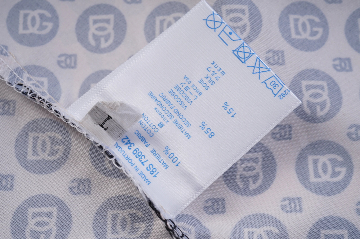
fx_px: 500
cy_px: 120
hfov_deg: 39.6
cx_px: 180
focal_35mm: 50
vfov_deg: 26.9
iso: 125
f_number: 10
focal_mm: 50
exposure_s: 1/100
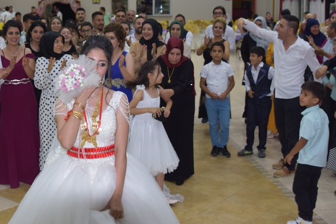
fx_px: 523
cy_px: 60
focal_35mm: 56
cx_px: 95
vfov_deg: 24.0
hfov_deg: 35.1
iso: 360
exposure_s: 1/125
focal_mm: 24
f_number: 2.8
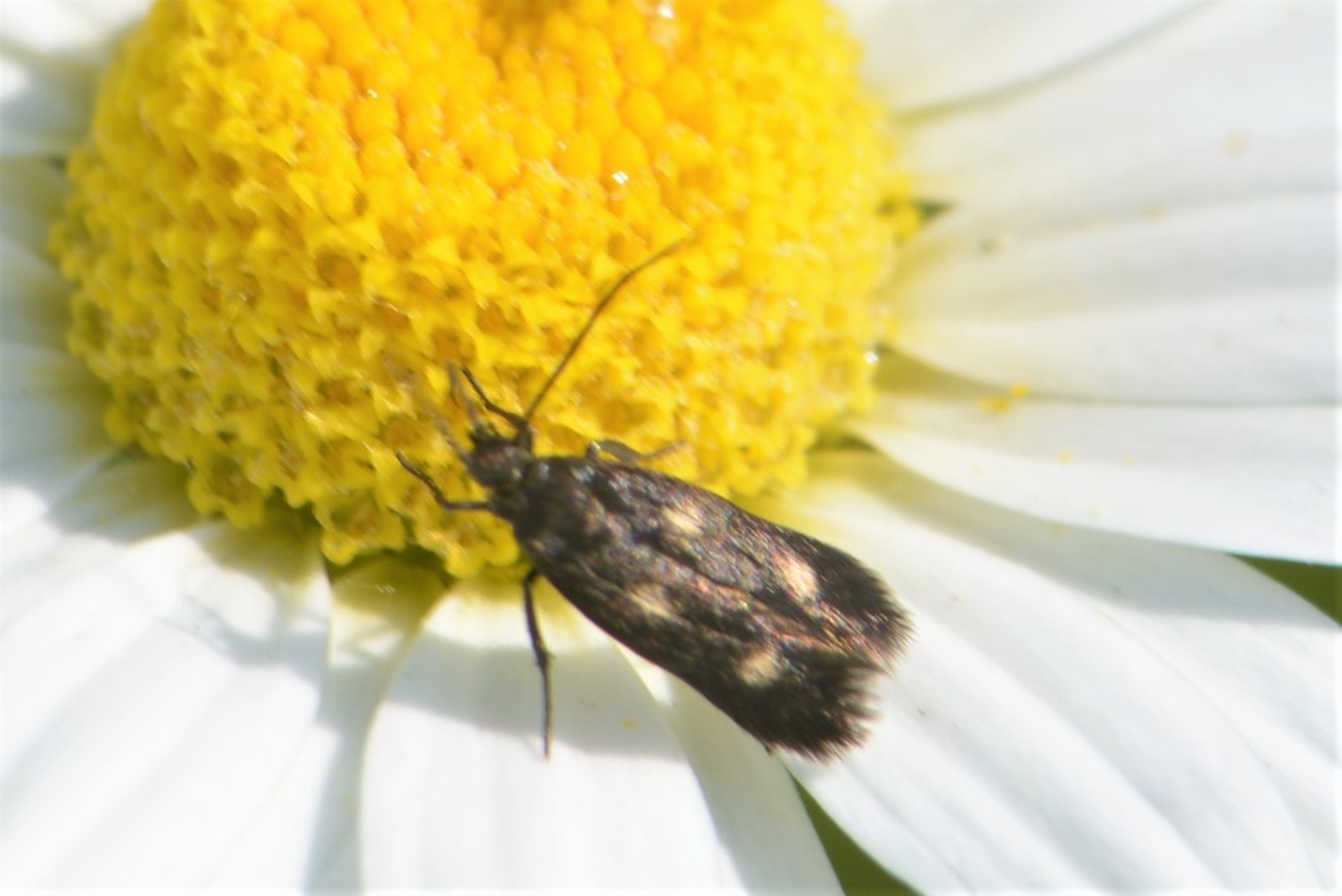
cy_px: 448
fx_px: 11186
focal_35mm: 300
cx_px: 671
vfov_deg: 4.6
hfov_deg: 6.9
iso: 100
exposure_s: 1/160
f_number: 8
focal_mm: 200
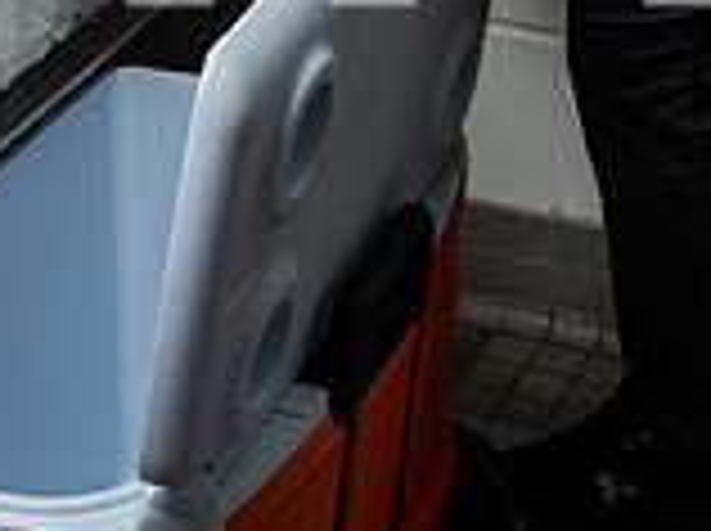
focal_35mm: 140
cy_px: -446
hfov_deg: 14.1
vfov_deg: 10.0
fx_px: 2871
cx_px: 288
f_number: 4.5
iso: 250
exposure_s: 1/250
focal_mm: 51
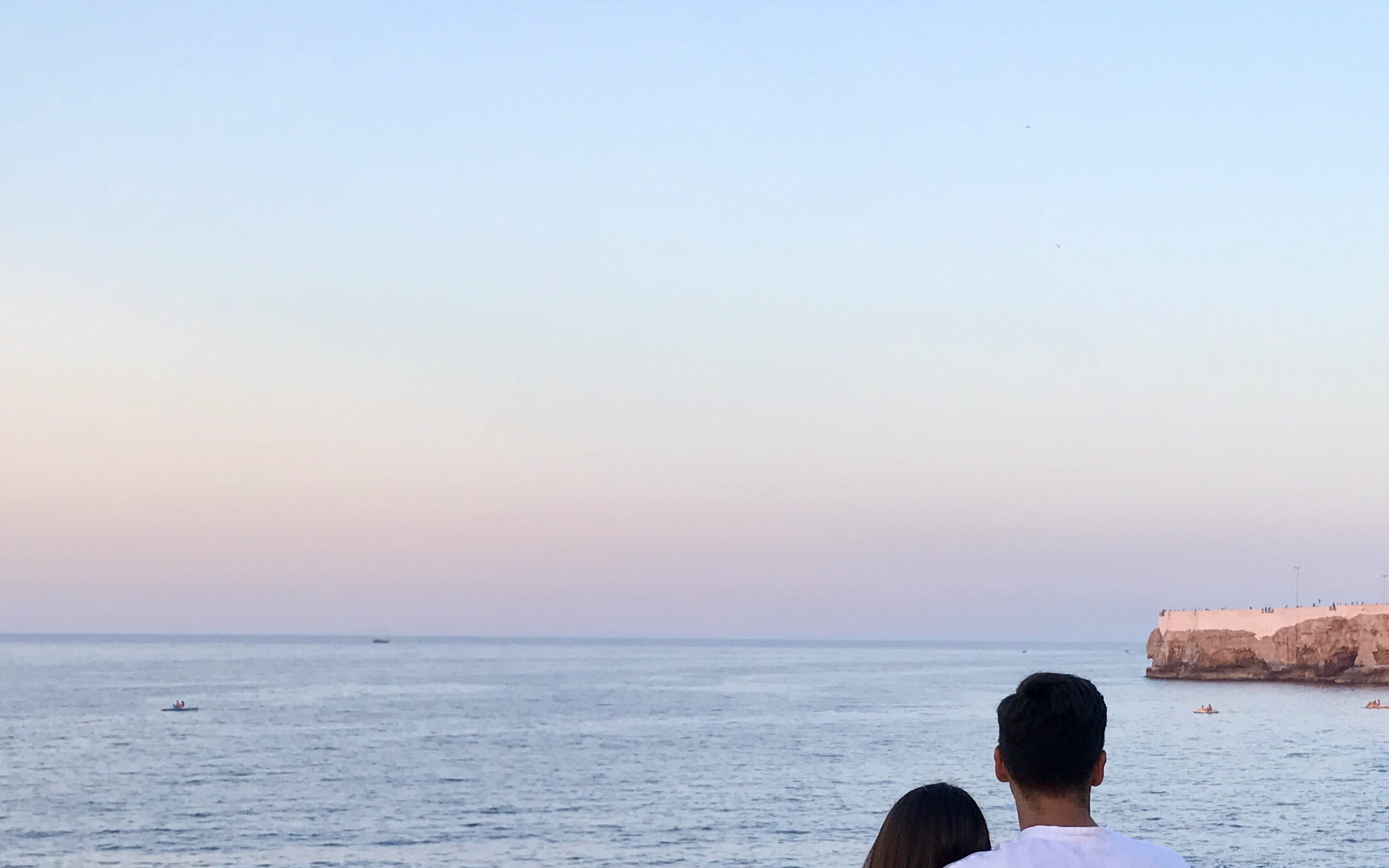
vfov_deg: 22.9
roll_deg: -0.2
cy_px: 797
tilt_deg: -2.9
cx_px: 991
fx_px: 2082
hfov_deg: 36.3
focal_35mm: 55
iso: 20
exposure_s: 1/262
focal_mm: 3.99
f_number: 1.8
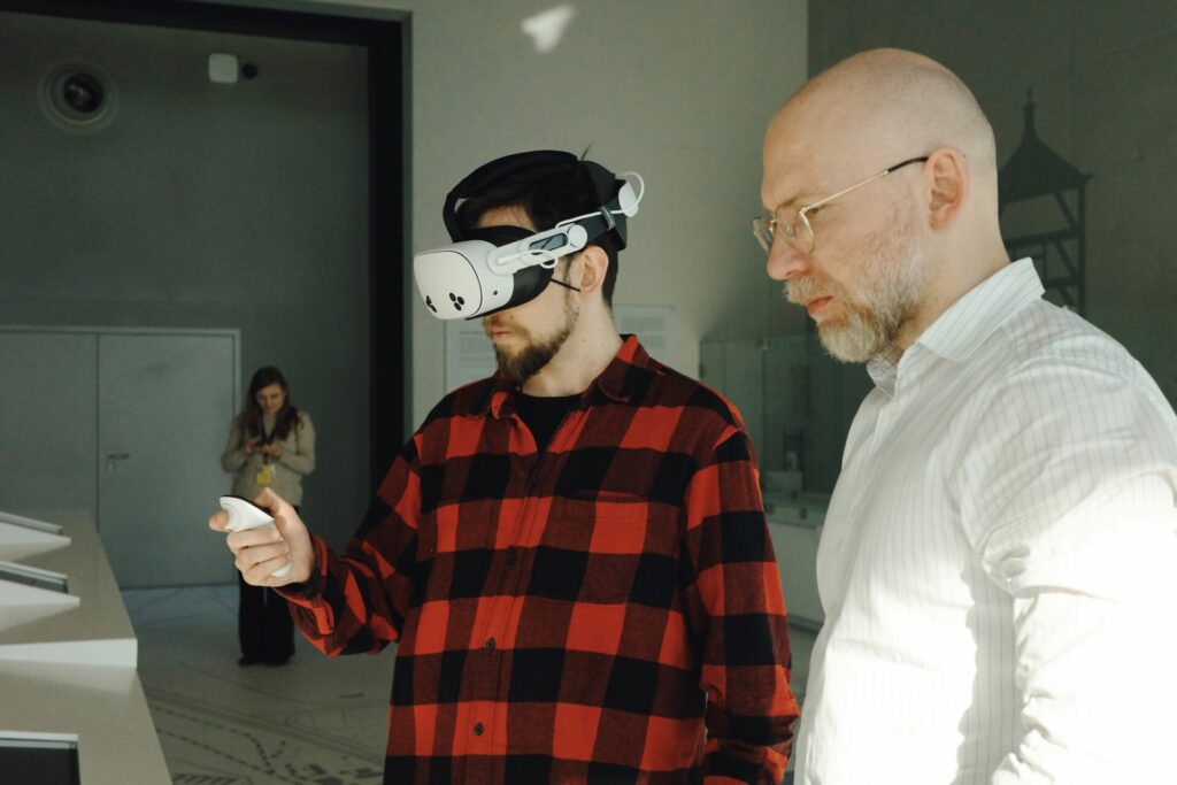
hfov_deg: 48.5
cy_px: 392
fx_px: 1308
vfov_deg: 33.4
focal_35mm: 40
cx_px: 588
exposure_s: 1/500
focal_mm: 26
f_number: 3.5
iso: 1600
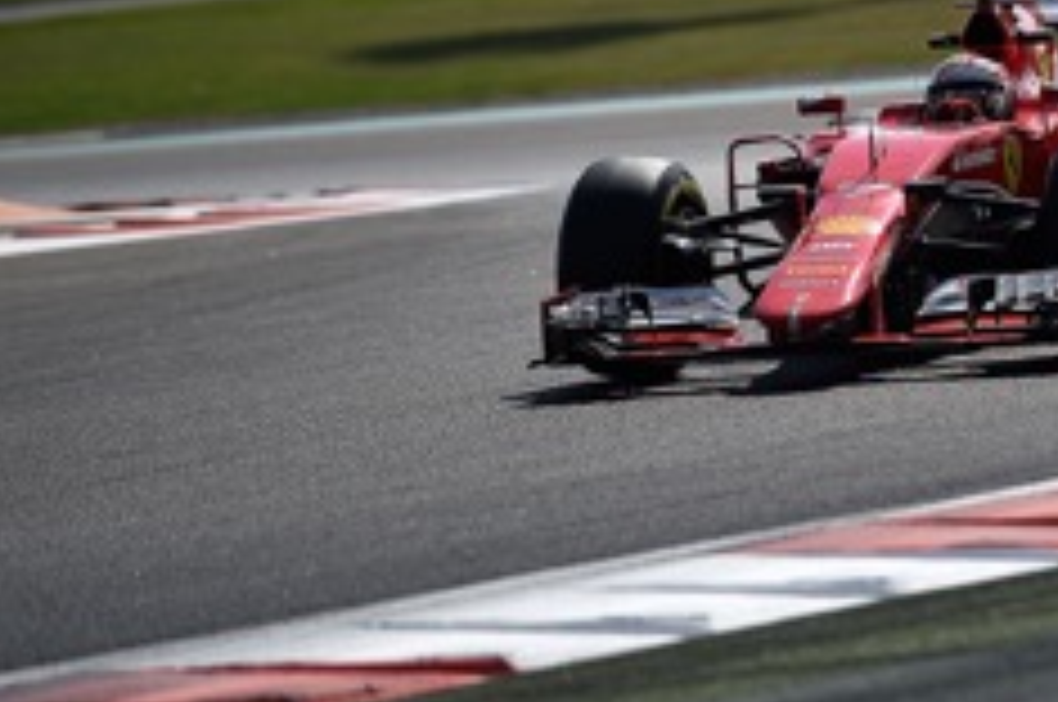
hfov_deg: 5.0
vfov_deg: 3.3
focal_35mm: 409
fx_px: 12003
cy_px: 36
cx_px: 1004
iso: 100
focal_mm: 200
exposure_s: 1/3200
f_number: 3.2
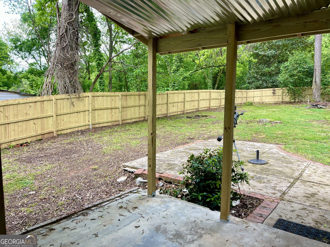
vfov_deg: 54.9
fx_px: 238
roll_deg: -1.4
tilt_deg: -6.1
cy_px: 124
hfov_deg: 69.4
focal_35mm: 25
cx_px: 165
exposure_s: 1/144
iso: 32
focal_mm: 5.1
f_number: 1.6
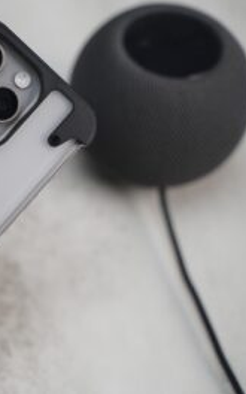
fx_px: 1094
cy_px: 196
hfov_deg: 12.5
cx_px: -45
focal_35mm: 102
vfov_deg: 20.4
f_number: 3.5
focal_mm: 66
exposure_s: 1/160
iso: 1600
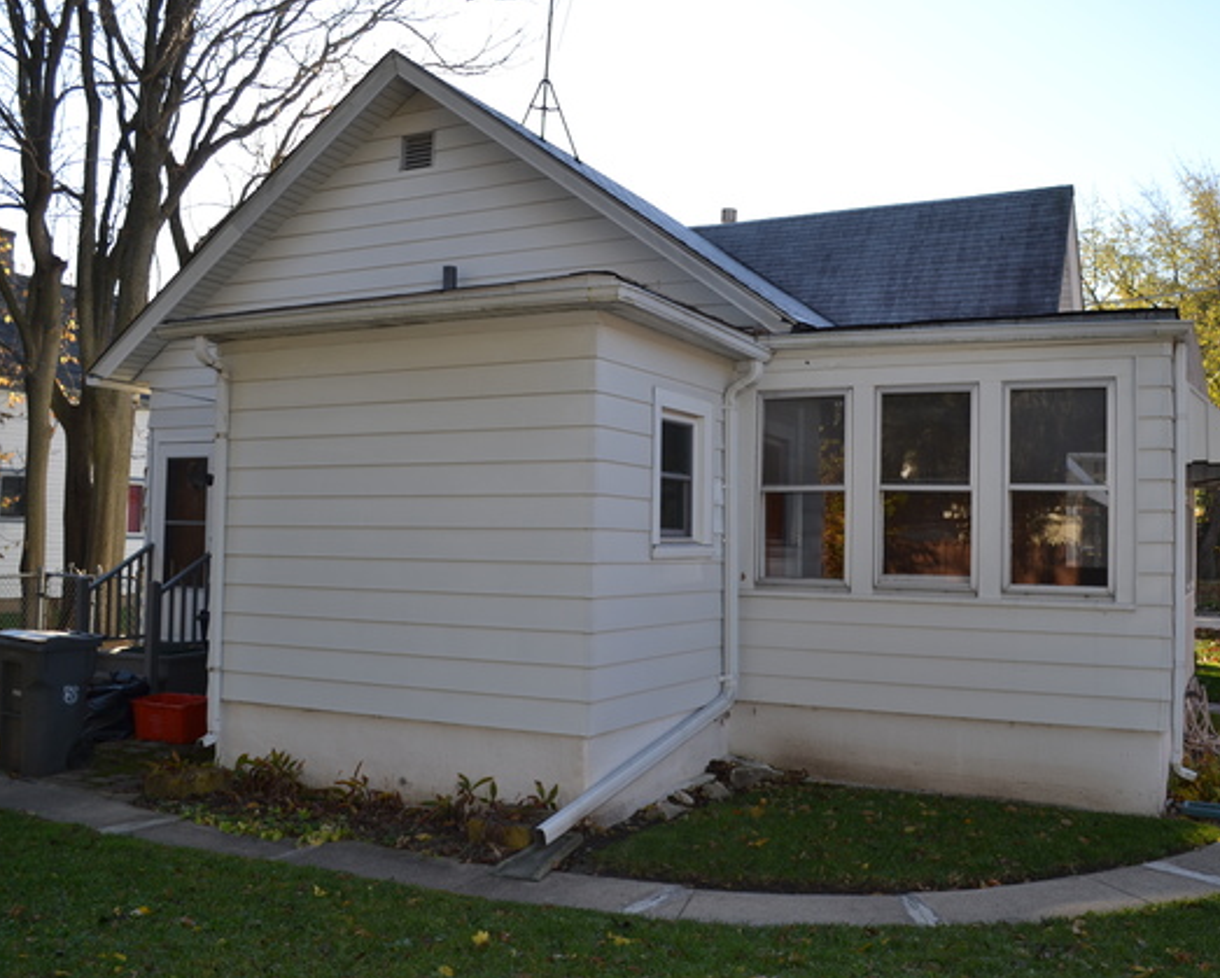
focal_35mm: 31
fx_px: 1120
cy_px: 484
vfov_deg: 47.1
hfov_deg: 57.0
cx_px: 672
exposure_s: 1/200
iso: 100
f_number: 5
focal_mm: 18
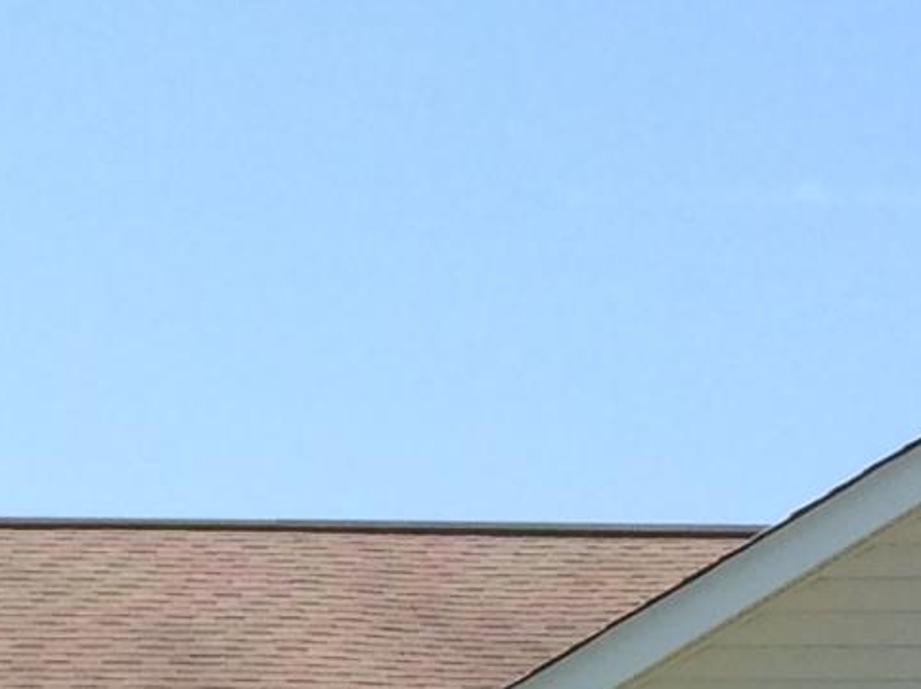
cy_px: 986
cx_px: -63
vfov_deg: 8.1
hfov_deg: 10.8
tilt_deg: +5.6
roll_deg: +0.2
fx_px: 4812
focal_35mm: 181
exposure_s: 1/1244
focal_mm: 4.15
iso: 32
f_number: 2.2
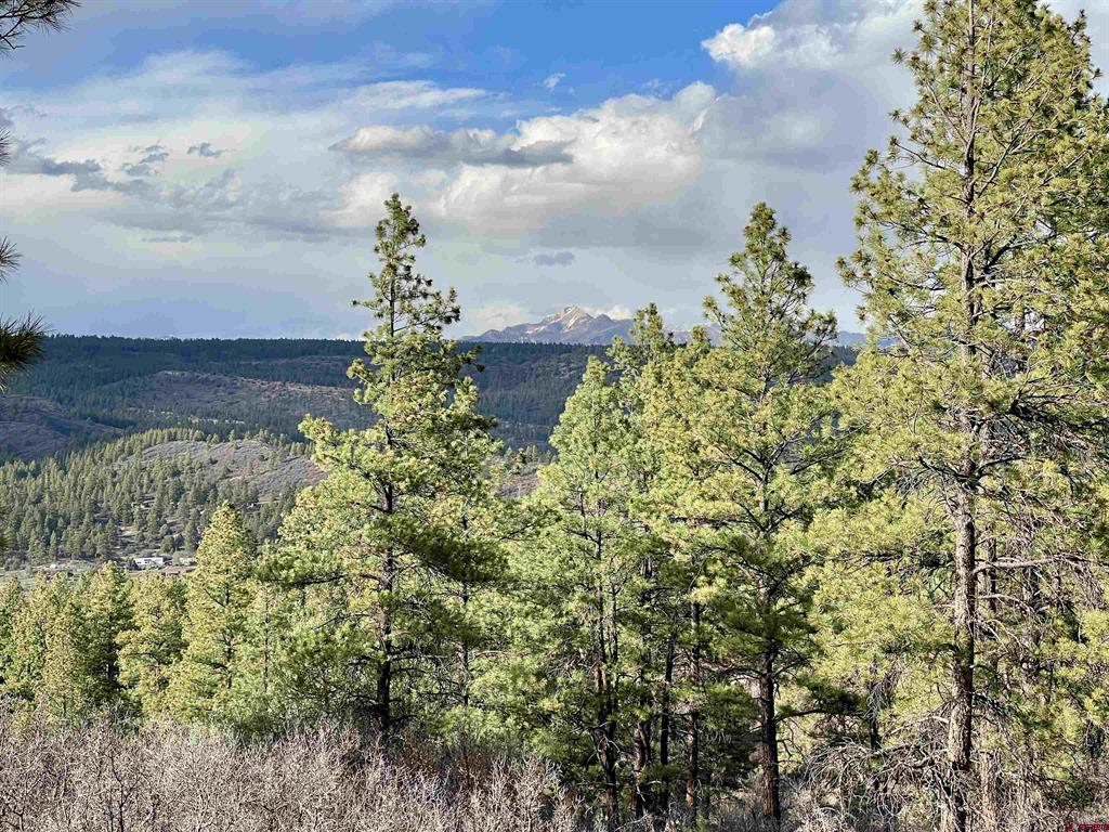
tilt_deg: +0.5
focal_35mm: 64
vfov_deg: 22.9
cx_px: 554
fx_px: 2050
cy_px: 416
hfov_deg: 30.3
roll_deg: +1.0
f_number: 2.2
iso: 20
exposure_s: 1/847
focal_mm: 7.5
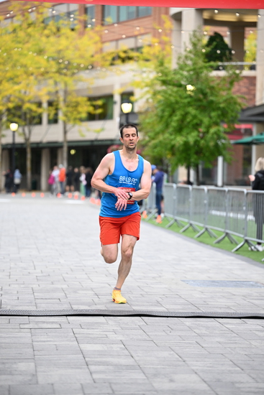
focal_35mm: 115
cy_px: 198
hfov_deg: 11.9
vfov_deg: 17.8
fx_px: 1264
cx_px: 132
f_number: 2.8
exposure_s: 1/1600
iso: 1600
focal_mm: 115
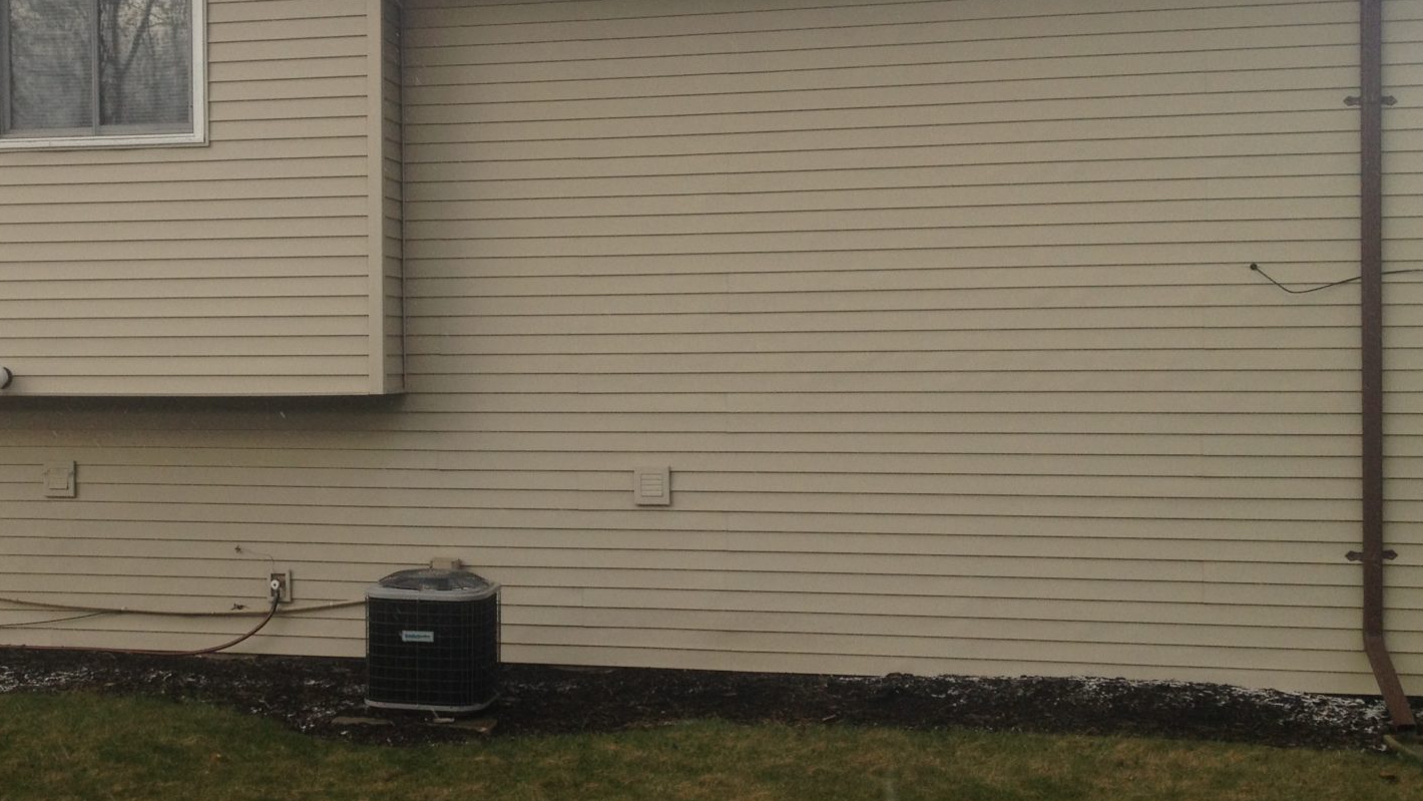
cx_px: 434
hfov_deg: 37.3
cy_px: 381
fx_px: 2075
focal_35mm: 55
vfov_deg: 21.8
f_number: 2.4
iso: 50
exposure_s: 1/307
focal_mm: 4.28
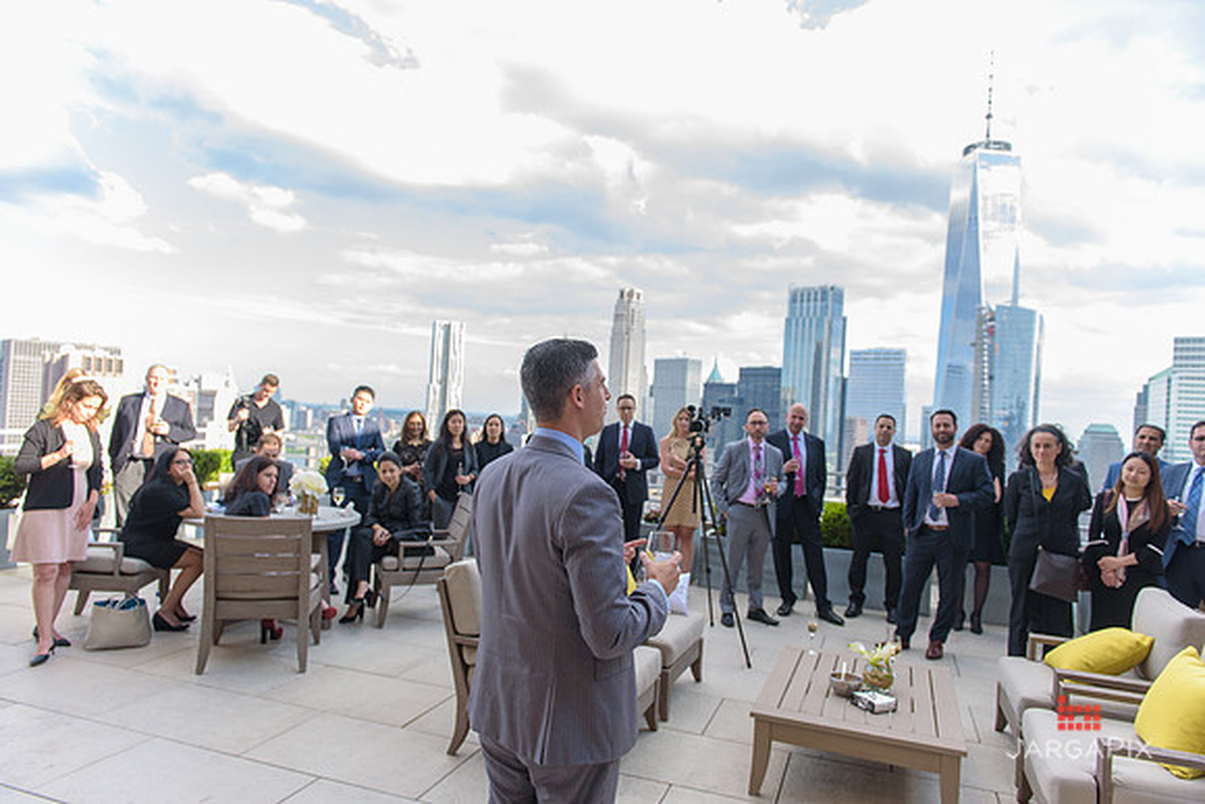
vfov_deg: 53.2
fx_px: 803
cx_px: 602
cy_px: 402
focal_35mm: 24
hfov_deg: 73.7
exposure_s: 1/500
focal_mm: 24
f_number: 3.2
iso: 400
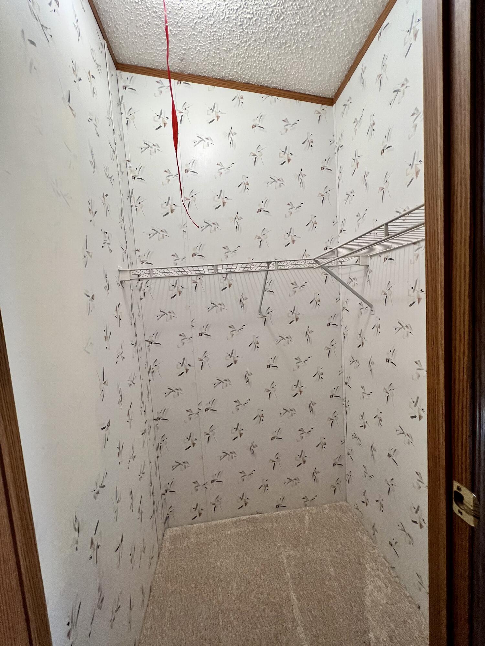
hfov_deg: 89.9
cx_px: 242
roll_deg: +5.7
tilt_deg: -4.8
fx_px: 243
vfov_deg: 106.2
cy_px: 323
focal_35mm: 13
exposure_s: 1/120
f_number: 1.8
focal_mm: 1.57
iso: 200
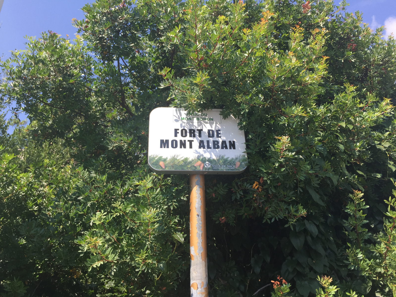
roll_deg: +0.8
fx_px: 332
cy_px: 148
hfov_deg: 61.7
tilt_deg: +25.1
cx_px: 198
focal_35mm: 29
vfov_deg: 48.2
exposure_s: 1/898
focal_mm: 4.15
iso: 32
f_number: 2.2
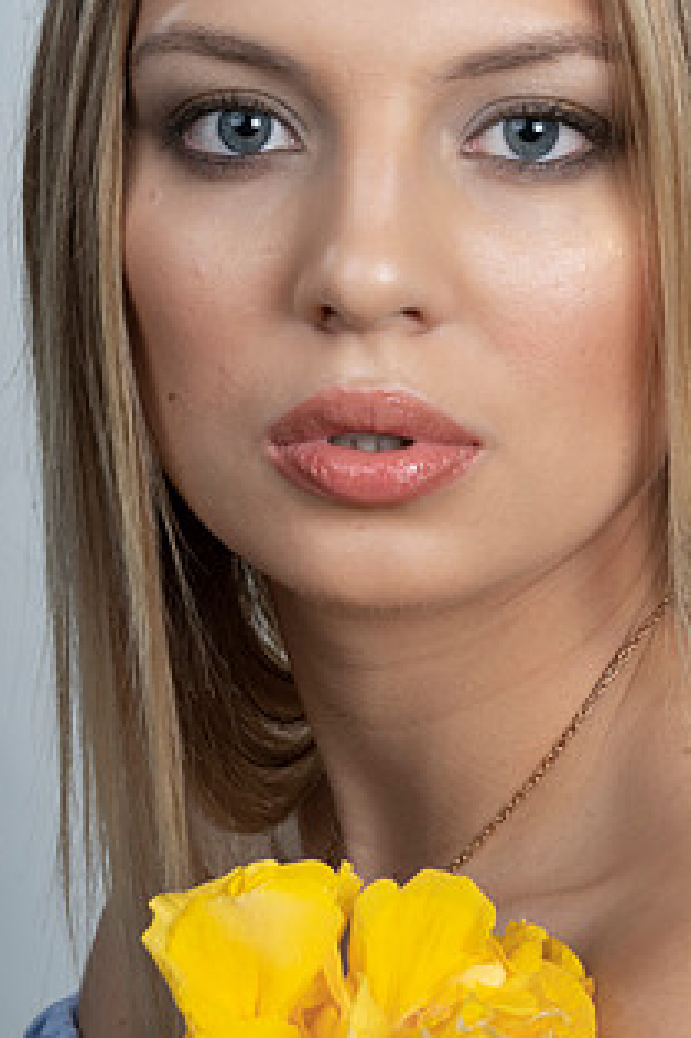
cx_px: 341
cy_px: 393
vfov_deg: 16.8
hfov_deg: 11.2
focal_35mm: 122
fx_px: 3516
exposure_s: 1/160
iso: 640
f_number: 14
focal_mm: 85
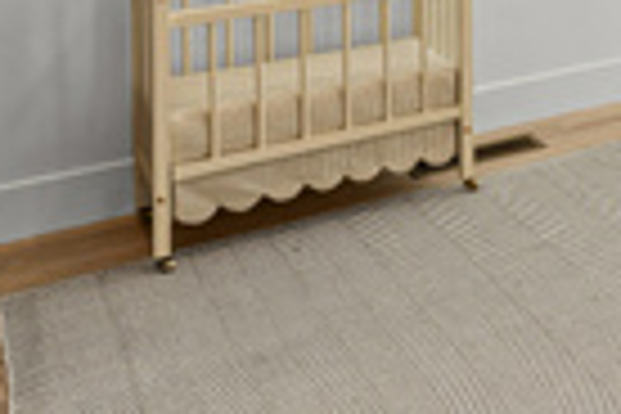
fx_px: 1121
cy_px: -281
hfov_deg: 22.8
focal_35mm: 65
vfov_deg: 17.7
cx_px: 1017
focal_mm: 14
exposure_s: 1/25
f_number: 9
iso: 250
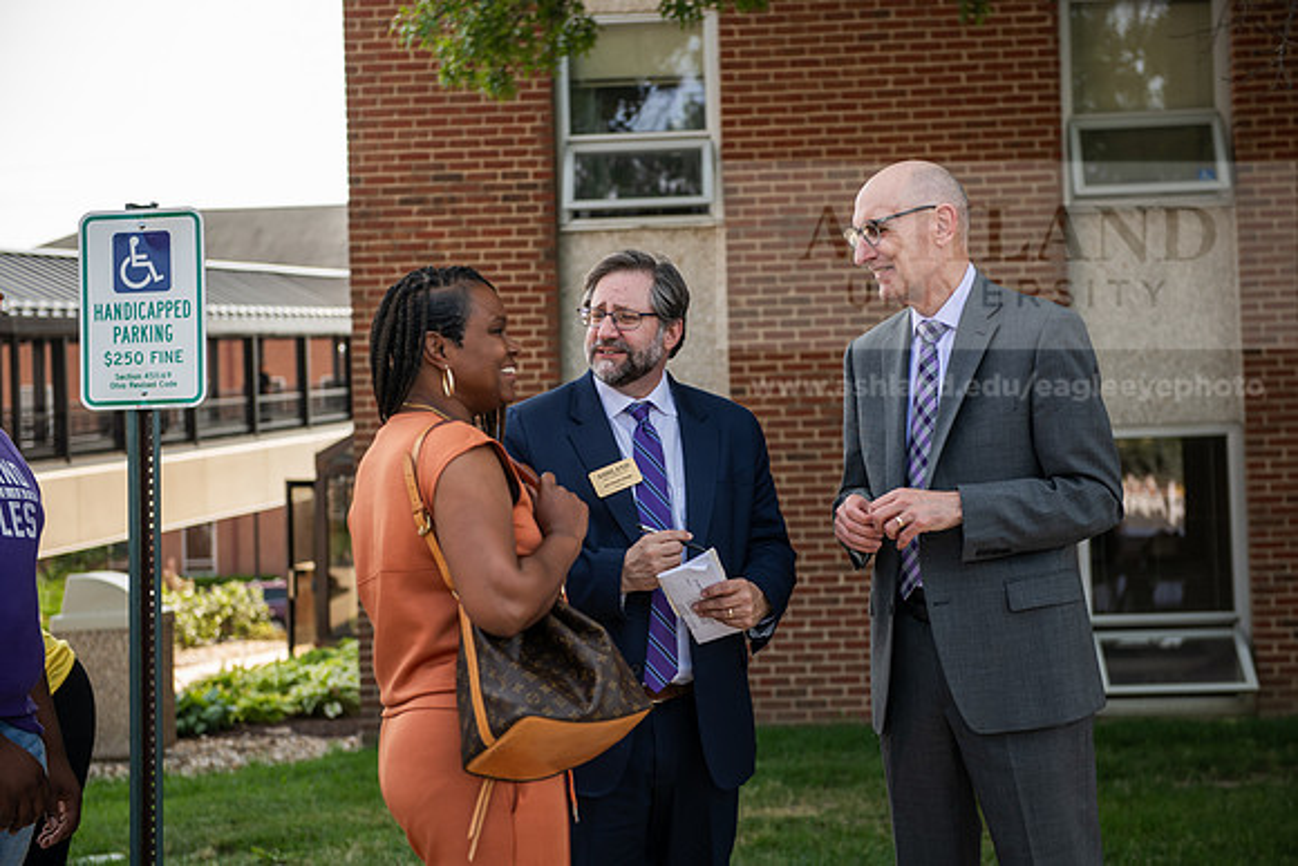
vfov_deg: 22.6
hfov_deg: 33.4
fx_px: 2164
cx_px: 649
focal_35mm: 60
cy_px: 433
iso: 160
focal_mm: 60
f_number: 3.5
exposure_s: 1/400
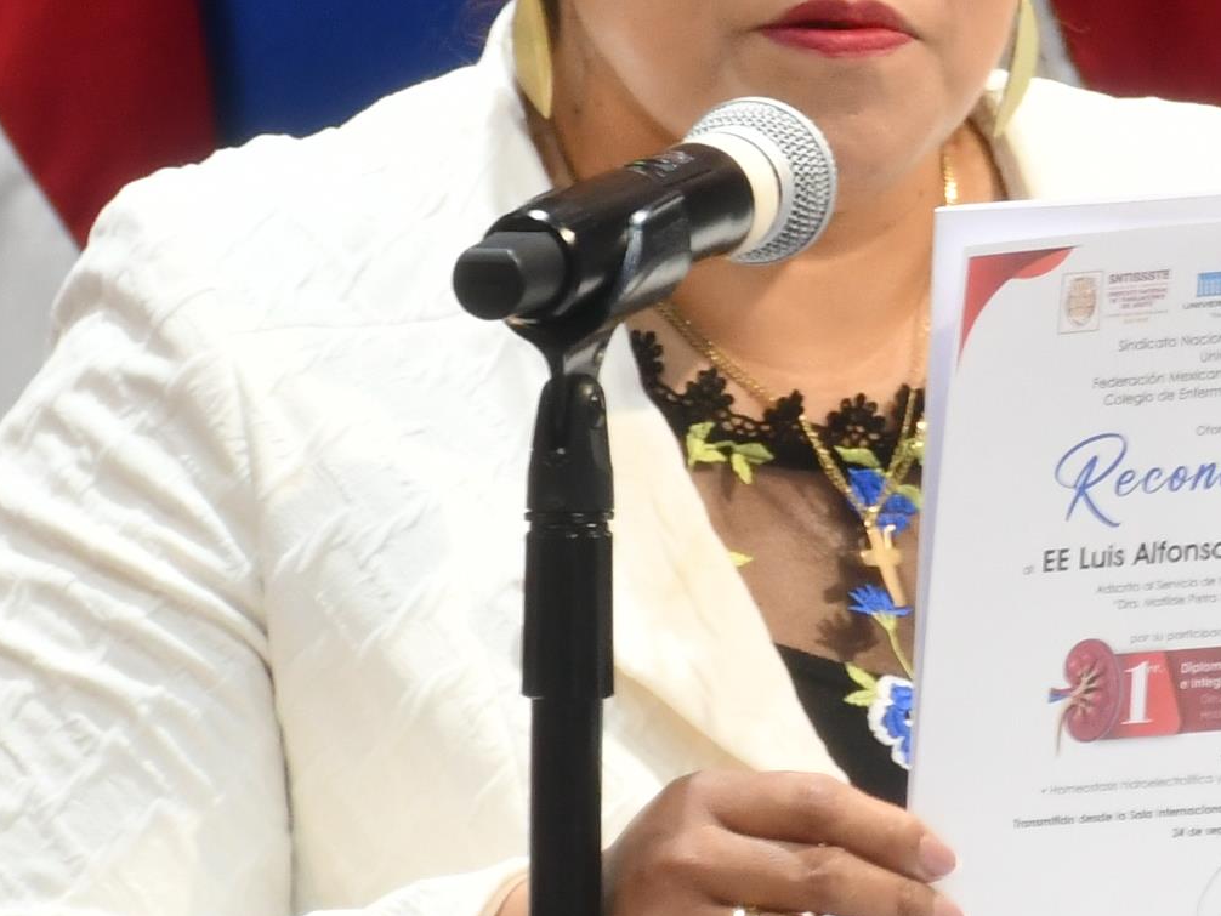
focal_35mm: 447
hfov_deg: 4.4
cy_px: 271
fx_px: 15771
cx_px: 1012
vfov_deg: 3.3
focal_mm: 75
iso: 1000
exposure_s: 1/40
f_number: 5.6
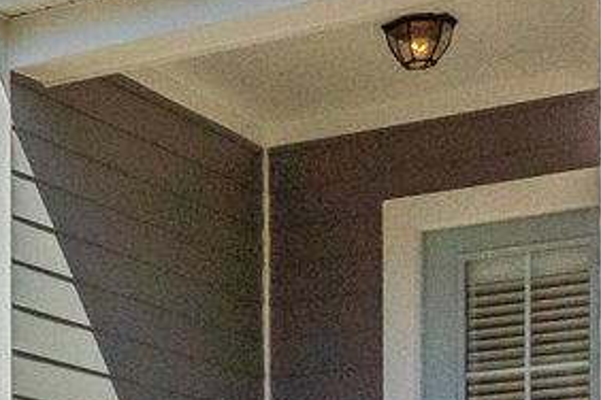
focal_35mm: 116
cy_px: 248
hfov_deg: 15.2
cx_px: -494
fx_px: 1936
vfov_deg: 11.8
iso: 1250
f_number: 8
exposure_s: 1/6400
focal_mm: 16
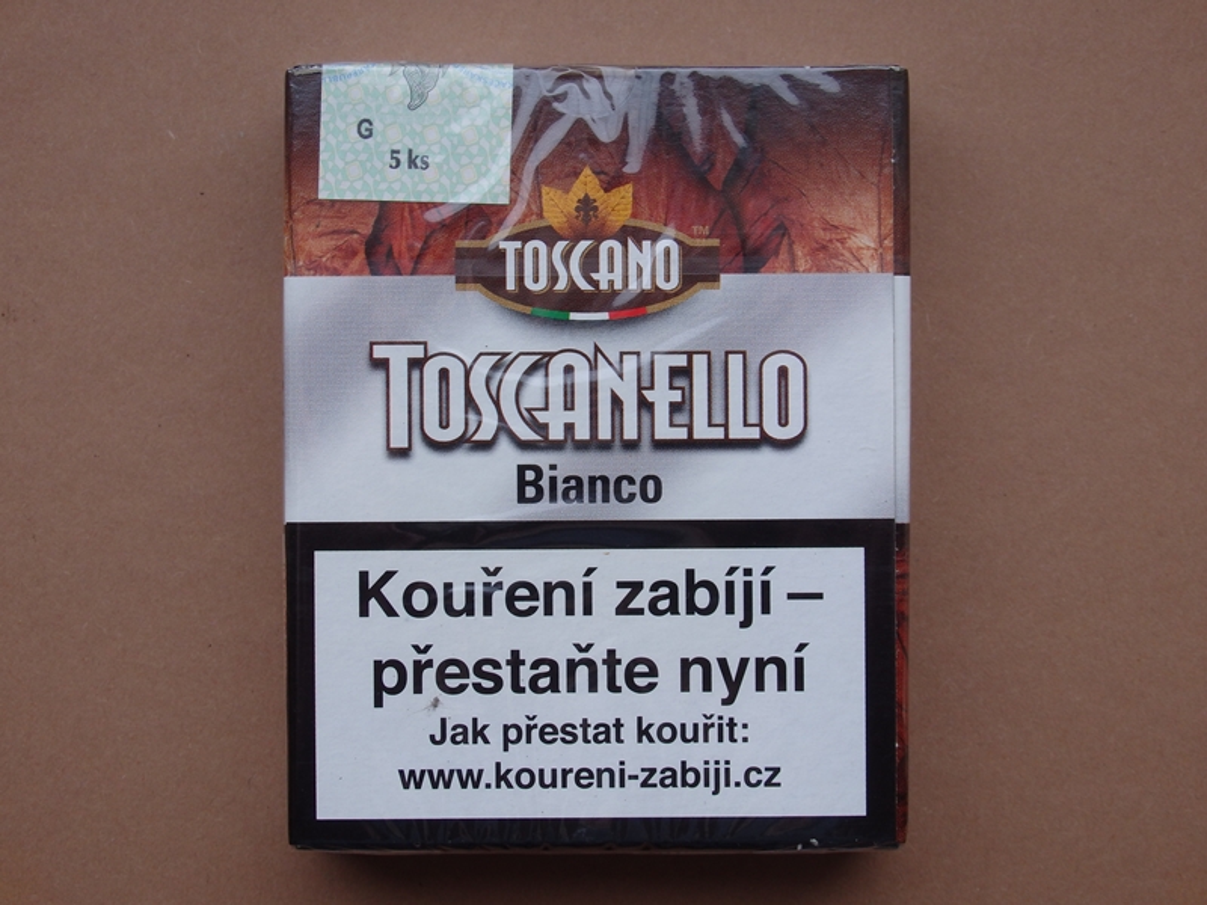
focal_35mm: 66
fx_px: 2301
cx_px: 604
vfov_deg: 22.3
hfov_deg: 29.4
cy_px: 452
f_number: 4.4
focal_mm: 11.9
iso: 125
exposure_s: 1/40
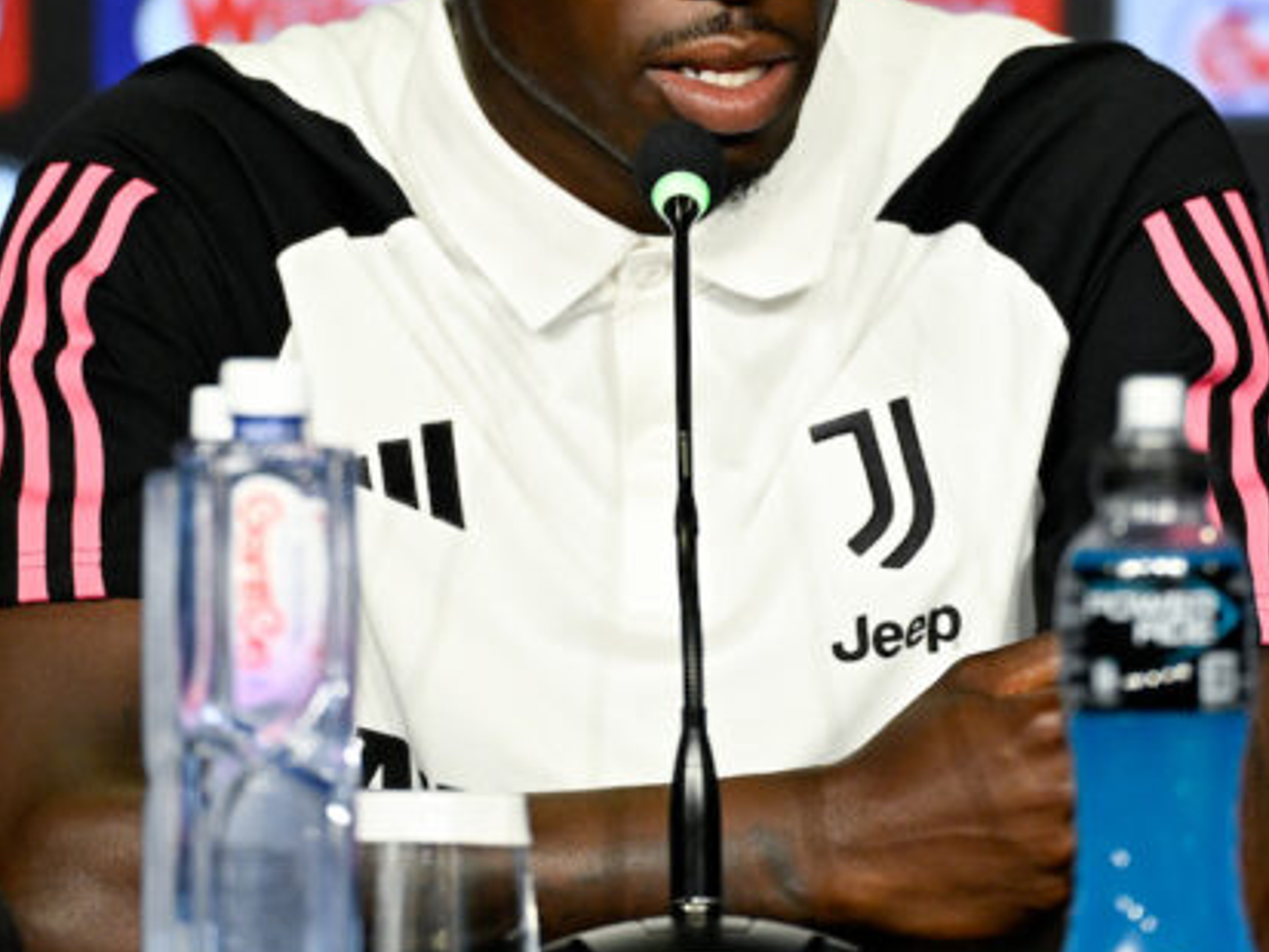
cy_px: 195
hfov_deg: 2.1
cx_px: 759
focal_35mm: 953
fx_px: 34947
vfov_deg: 1.6
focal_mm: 400
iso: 1600
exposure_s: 1/500
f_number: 2.8
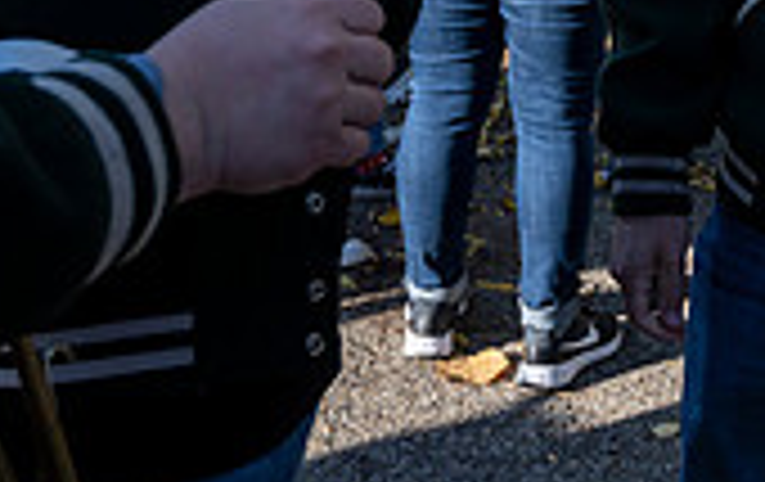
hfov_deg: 23.2
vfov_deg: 14.1
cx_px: 783
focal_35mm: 85
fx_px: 1776
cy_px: -318
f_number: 4
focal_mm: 24.5
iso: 125
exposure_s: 1/500
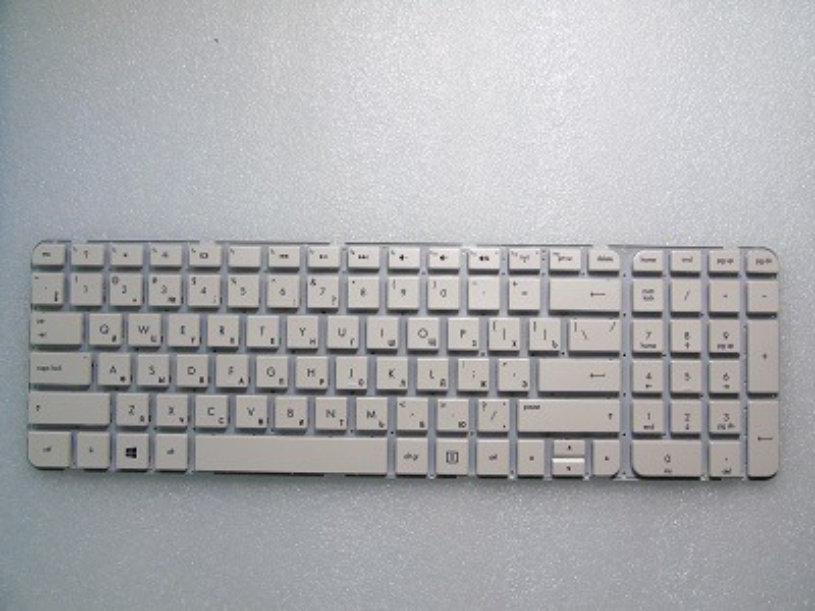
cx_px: 408
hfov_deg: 69.4
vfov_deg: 54.9
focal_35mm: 25
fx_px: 589
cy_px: 306
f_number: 5.4
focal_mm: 4.4
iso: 400
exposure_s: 1/50
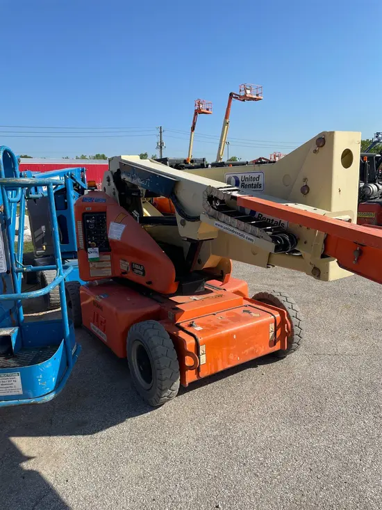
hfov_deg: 53.1
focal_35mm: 26
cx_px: 191
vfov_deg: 67.3
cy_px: 255
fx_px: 382
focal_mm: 4.2
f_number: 1.6
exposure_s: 1/4831
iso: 50
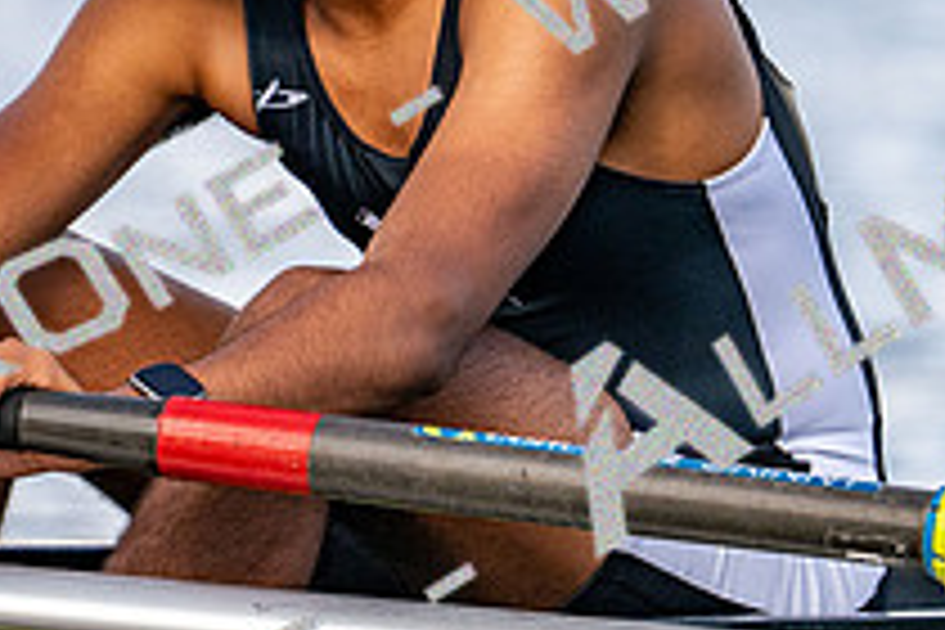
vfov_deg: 0.8
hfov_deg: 1.2
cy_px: 130
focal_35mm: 1657
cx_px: 184
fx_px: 43493
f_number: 4.5
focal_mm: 400
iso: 500
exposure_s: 1/2500
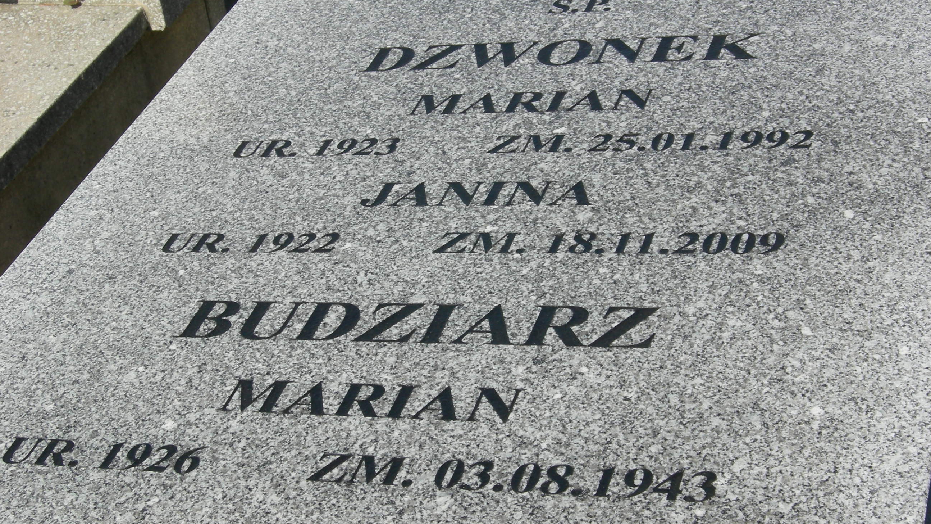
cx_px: 466
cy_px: 239
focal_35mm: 72
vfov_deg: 16.8
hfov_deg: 29.4
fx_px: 1777
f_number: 7
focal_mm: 13.7
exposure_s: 1/268
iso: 64
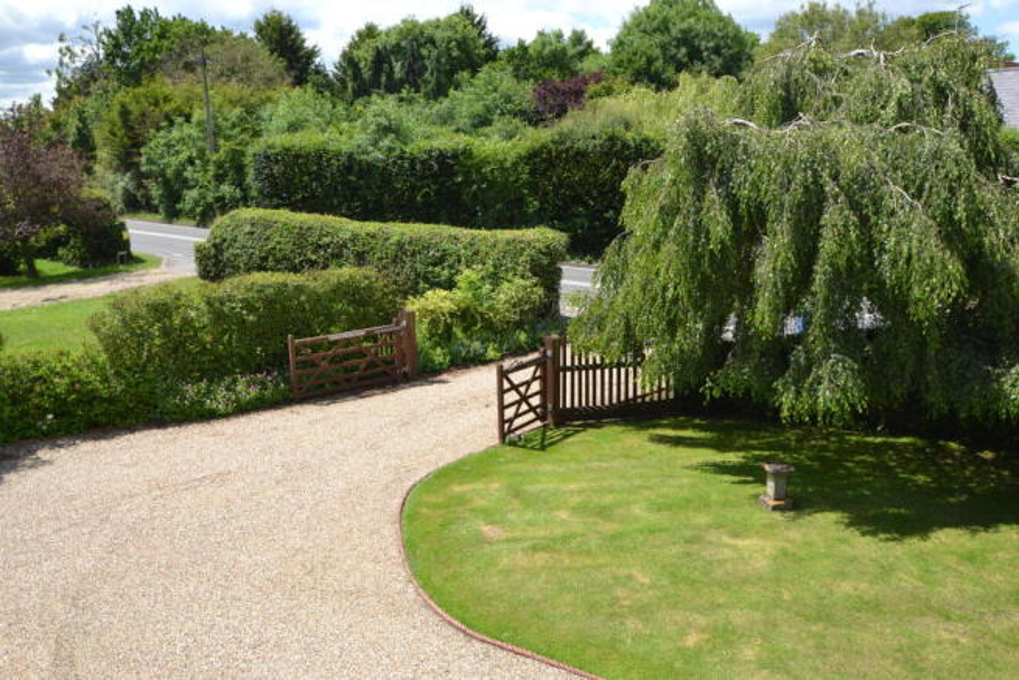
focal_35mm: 28
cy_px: 340
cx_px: 510
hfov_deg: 64.5
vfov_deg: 45.7
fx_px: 807
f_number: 7.1
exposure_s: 1/200
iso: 100
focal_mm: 19
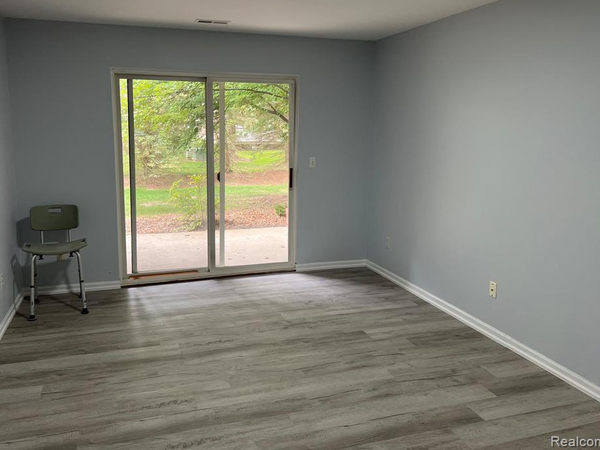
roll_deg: -0.1
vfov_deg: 48.2
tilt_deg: -9.0
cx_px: 282
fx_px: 503
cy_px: 201
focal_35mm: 29
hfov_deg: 61.6
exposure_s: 1/120
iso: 100
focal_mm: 5.7
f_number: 1.5
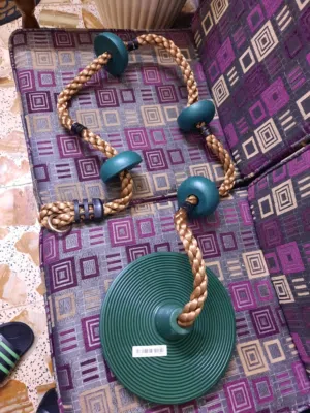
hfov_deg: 54.9
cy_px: 206
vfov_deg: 69.4
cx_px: 155
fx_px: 299
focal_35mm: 25
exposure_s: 1/25
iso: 500
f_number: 2
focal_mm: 4.6
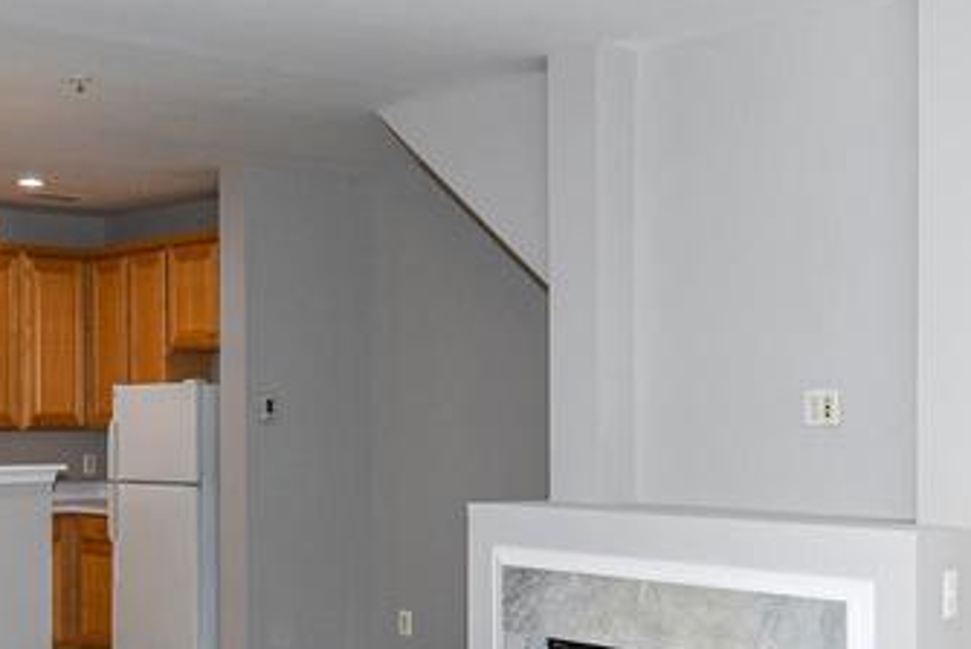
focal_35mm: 55
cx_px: 243
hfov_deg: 35.4
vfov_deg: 24.5
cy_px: 465
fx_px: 1485
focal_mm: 12
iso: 100
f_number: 4
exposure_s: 1/60
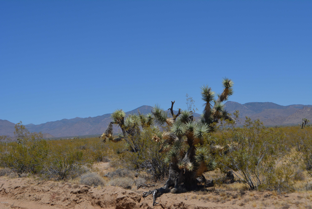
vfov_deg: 25.1
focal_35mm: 54
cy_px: 104
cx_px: 156
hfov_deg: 36.8
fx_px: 468
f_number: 7.1
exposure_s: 1/2000
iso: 400
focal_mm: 36
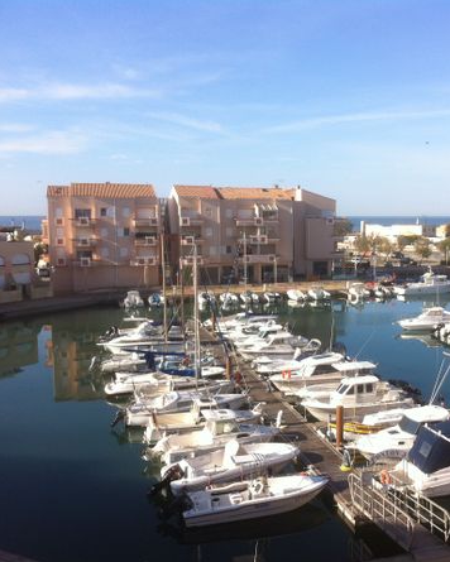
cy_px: 282
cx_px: 336
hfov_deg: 32.2
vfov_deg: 40.3
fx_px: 766
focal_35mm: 46
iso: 80
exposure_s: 1/815
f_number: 2.8
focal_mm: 3.85
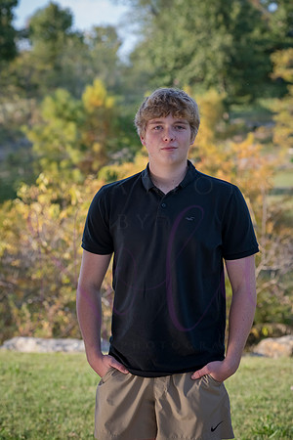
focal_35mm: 100
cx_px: 146
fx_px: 1221
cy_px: 220
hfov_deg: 13.7
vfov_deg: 20.4
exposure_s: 1/640
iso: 800
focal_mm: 100
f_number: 5.6
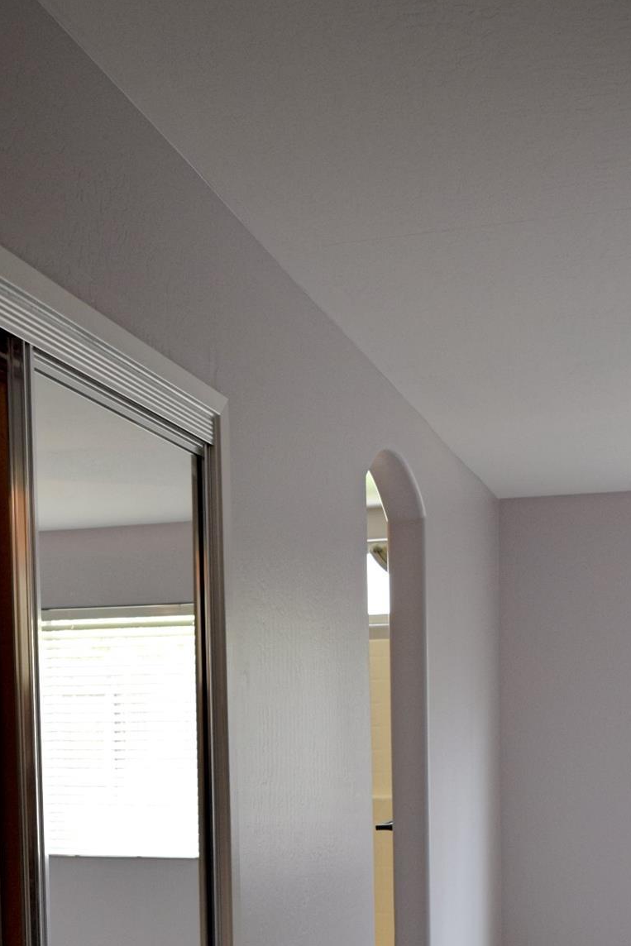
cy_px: 846
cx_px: 208
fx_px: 1551
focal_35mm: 59
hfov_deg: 22.9
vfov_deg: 32.3
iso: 400
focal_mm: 20
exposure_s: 1/100
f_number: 5
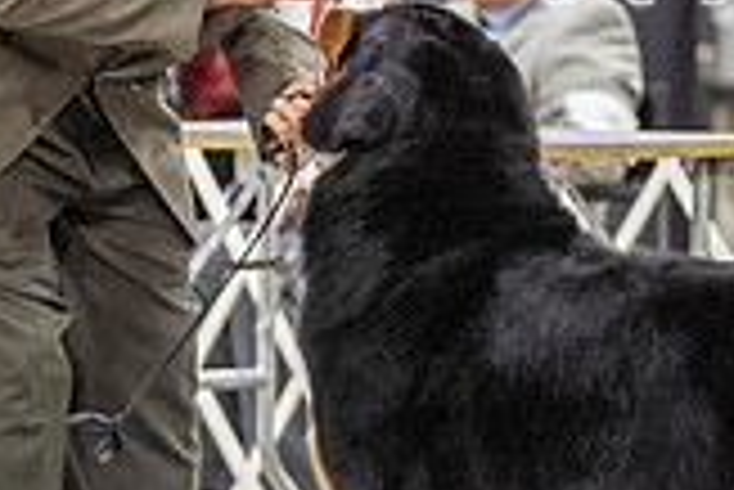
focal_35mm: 520
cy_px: 119
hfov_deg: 4.0
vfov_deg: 2.6
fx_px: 10611
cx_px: 392
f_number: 2.8
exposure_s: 1/160
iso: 3200
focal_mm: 146
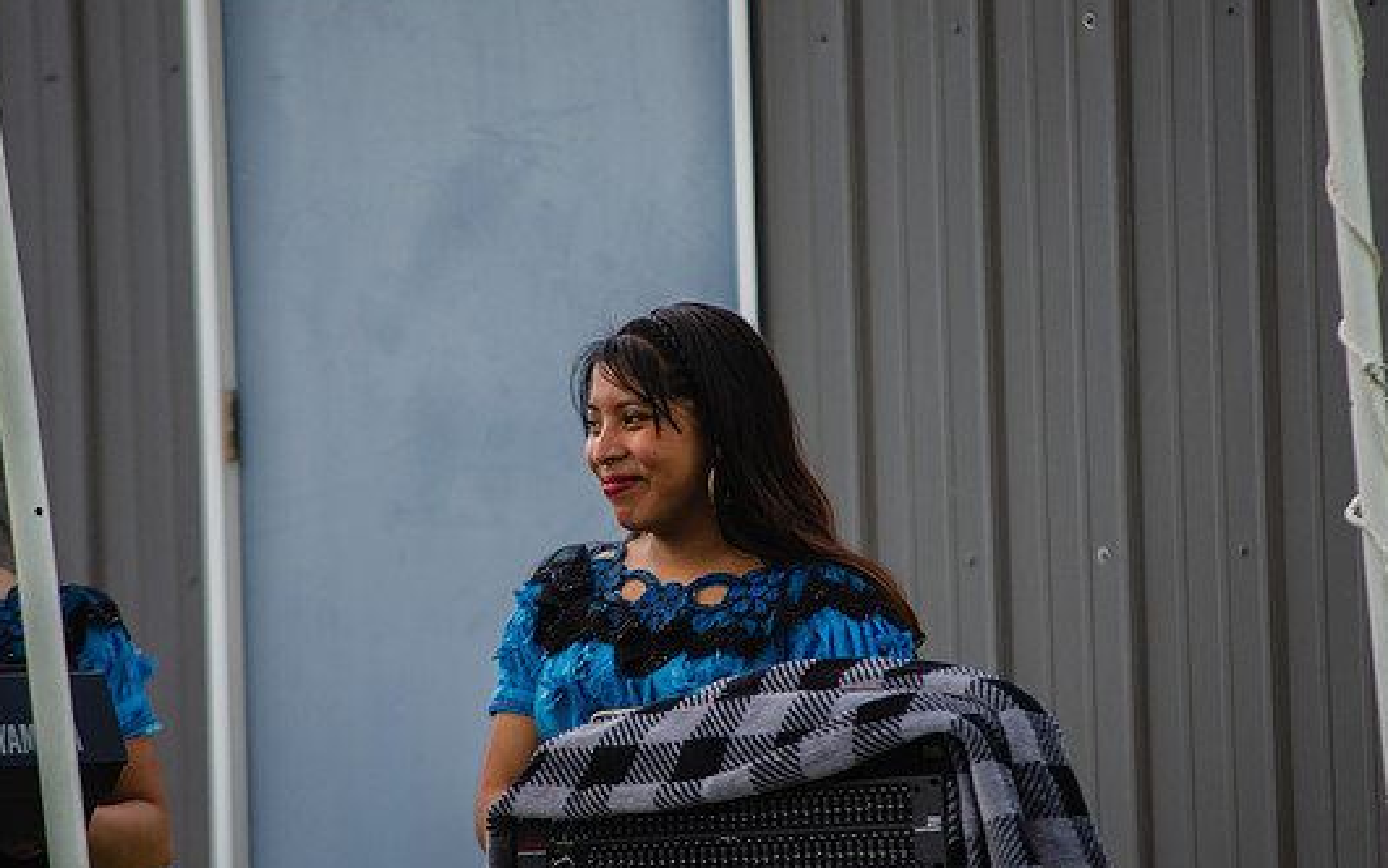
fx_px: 12598
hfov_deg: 6.3
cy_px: 476
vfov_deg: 3.9
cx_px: 687
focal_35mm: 333
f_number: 5.6
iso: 200
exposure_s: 1/500
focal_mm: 200
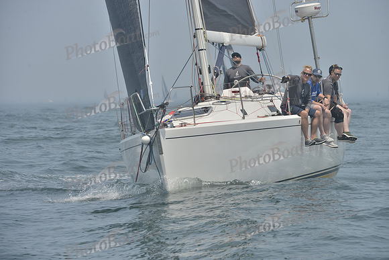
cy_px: 130
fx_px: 2702
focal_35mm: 250
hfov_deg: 8.2
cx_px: 194
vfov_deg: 5.5
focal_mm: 250
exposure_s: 1/1000
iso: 280
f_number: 9
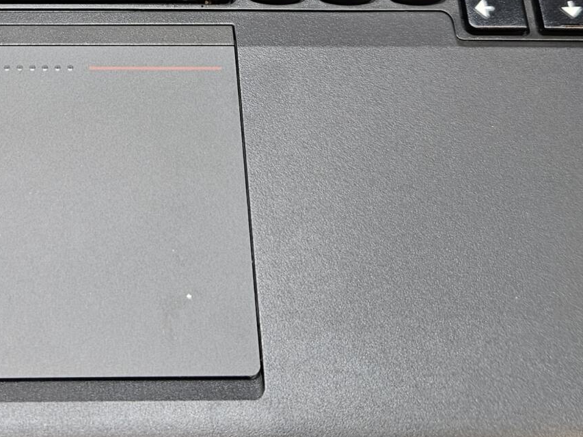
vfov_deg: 20.3
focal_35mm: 69
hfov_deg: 27.4
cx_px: 84
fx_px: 1162
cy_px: -51
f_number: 1.8
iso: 100
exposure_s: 1/55.2
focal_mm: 5.4
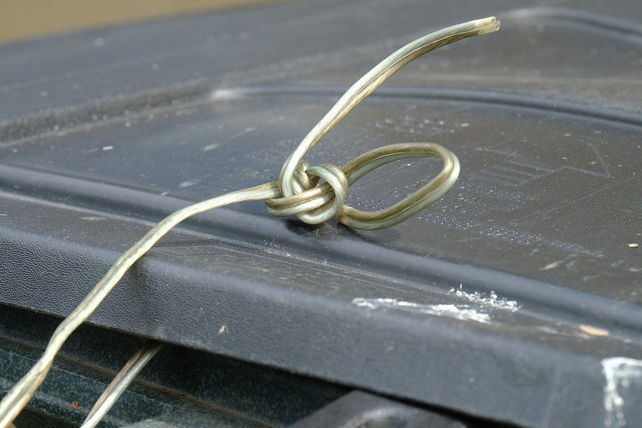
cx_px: 321
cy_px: 214
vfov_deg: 6.2
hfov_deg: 9.2
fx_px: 3978
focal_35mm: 223
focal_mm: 148.5
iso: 200
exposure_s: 1/52
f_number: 9
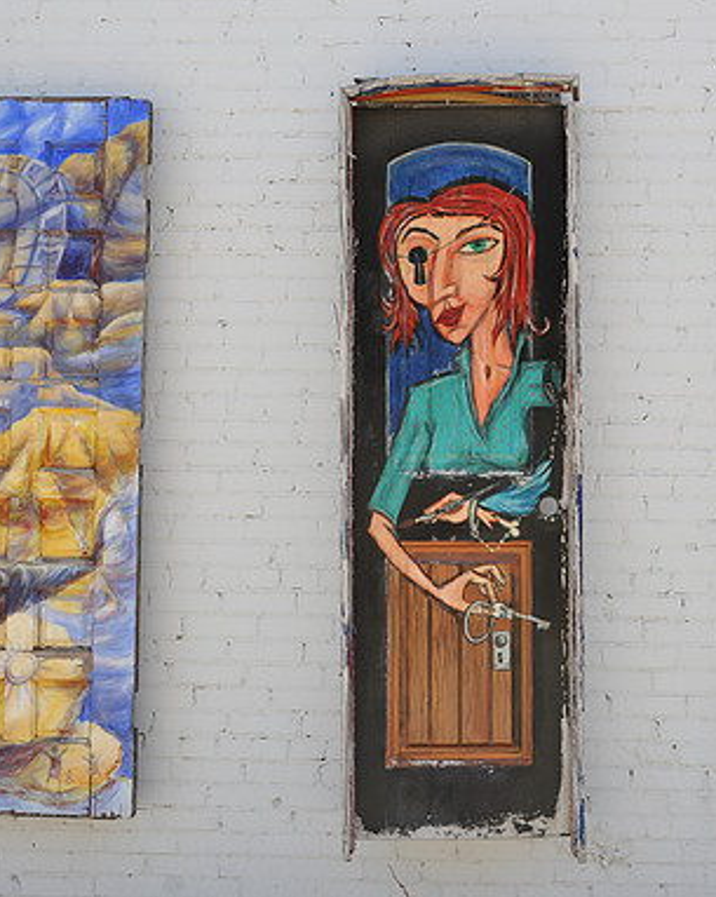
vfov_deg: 39.6
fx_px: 1246
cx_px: 484
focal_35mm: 47
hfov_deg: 31.8
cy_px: 447
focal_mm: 22
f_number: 7.1
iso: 200
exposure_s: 1/200
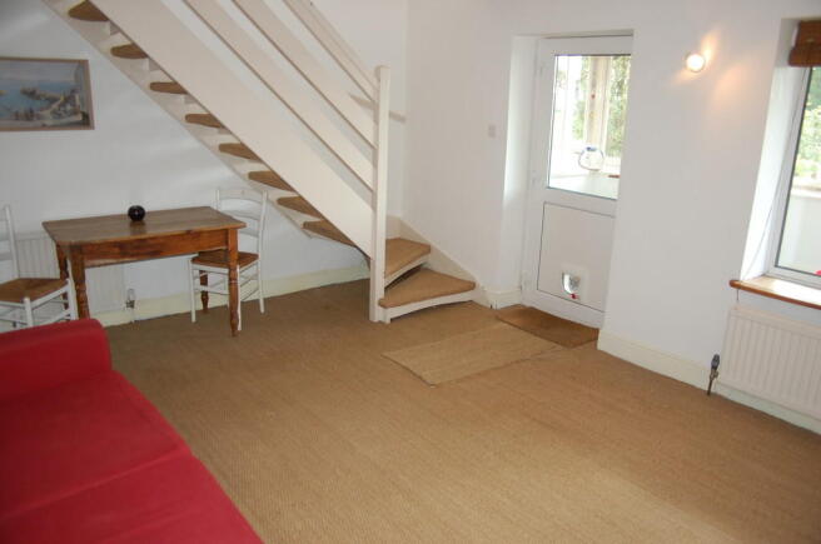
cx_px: 410
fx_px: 615
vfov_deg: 47.8
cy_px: 272
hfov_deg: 67.5
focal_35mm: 27
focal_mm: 18
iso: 400
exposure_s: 1/60
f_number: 3.5
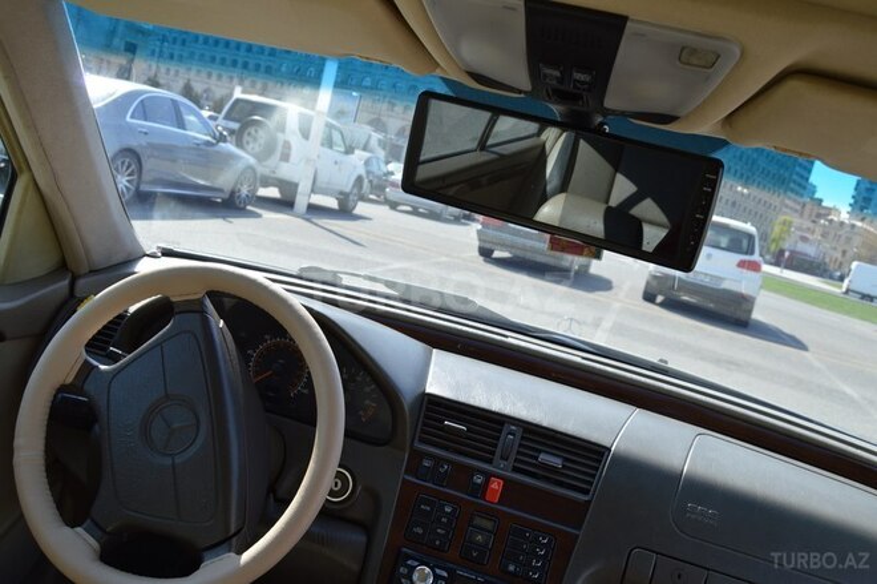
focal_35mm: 34
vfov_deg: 38.3
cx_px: 438
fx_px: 840
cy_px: 292
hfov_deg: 55.1
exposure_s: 1/125
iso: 100
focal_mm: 23
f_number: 6.3
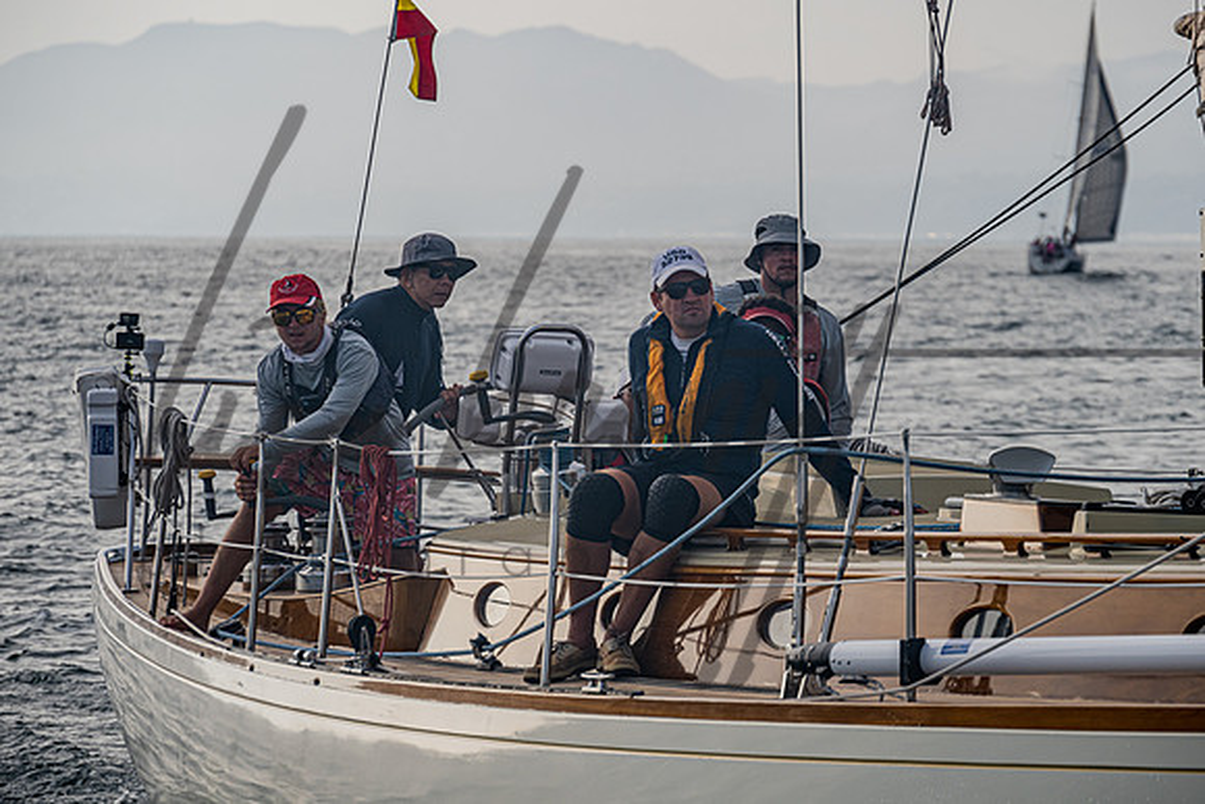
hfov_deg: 10.9
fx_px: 6293
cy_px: 371
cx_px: 644
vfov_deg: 7.3
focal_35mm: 188
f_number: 6.3
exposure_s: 1/800
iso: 400
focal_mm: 160
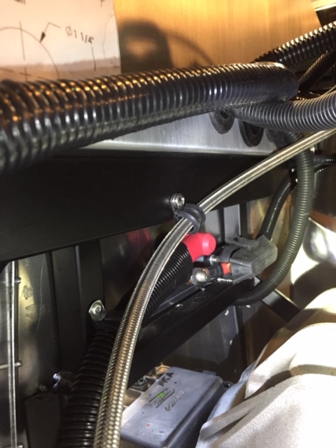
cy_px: 224
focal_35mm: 29
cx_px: 168
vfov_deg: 61.7
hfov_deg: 48.2
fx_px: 375
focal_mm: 4.15
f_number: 2.2
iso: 200
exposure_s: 1/30
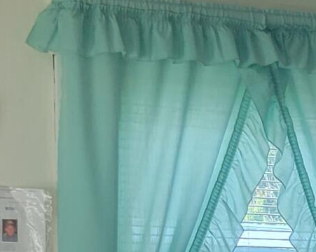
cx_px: 372
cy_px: 547
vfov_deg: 8.5
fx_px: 1579
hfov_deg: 11.2
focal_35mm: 169
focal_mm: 5.4
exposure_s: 1/119
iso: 125
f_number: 1.8
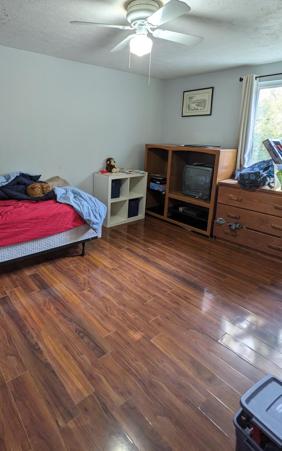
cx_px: 113
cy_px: 190
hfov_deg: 59.2
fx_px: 246
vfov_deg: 84.4
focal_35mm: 20
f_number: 2.2
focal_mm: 2.22
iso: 44
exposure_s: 1/24
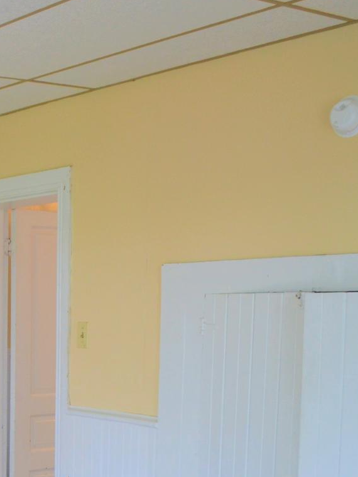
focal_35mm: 70
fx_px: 964
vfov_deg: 27.1
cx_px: -180
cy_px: 401
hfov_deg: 18.6
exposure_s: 1/60
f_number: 4
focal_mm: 18
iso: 400
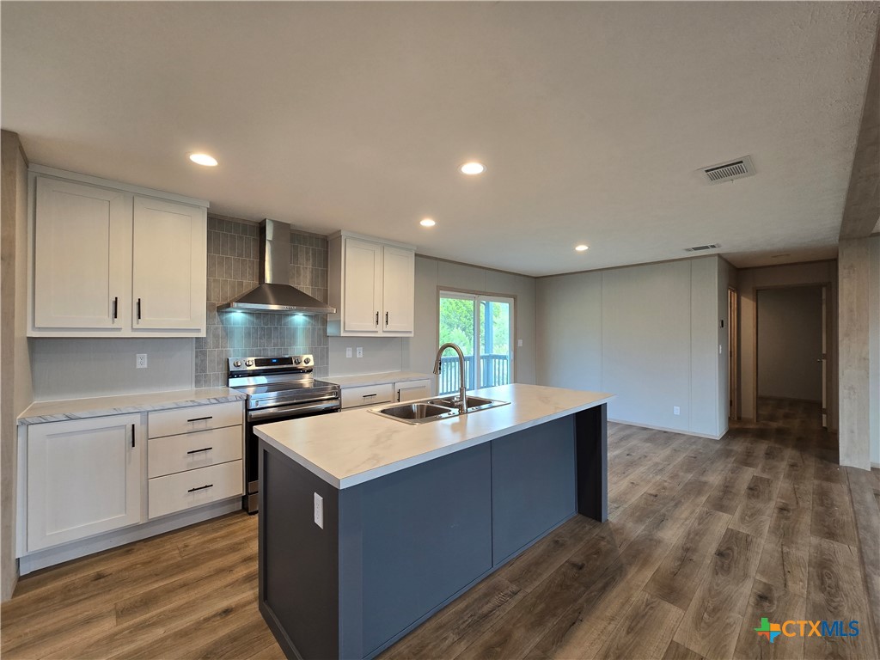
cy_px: 330
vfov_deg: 89.9
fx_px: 330
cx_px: 440
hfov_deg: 106.2
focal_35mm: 13
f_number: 2.2
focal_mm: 2.2
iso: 125
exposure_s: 1/60
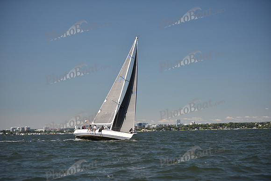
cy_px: 90
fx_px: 693
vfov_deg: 14.9
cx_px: 136
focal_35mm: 92
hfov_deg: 22.1
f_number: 2.8
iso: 250
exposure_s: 1/1600
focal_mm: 92
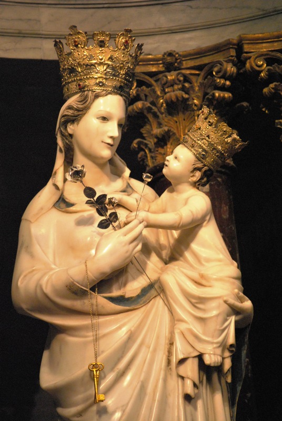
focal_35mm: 153
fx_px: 1791
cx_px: 141
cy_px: 210
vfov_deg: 13.4
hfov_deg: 9.0
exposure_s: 1/20
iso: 1600
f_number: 4.8
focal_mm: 102
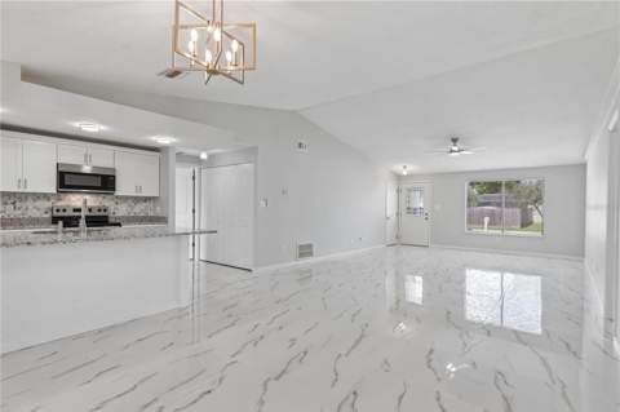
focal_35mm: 18
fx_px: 310
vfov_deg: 67.3
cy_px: 206
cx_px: 310
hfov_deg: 90.1
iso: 400
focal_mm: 18
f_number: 10
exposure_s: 1/60
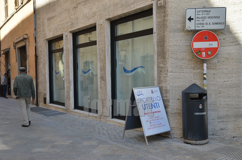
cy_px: 80
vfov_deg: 29.7
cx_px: 121
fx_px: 302
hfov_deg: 43.7
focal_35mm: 45
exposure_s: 1/250
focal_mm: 30
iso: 160
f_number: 6.3
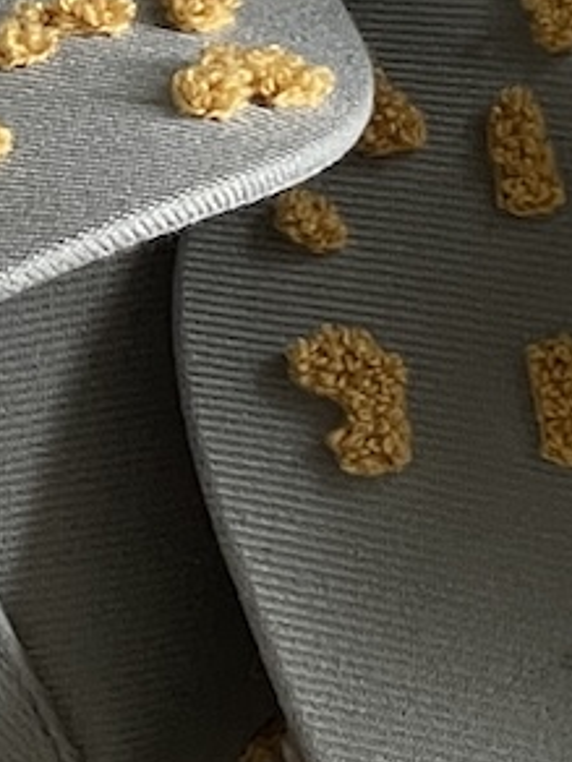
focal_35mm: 356
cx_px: -227
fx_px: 7843
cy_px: -498
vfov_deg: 5.5
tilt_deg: -79.6
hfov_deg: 4.2
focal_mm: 6
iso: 80
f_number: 2
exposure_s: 1/99
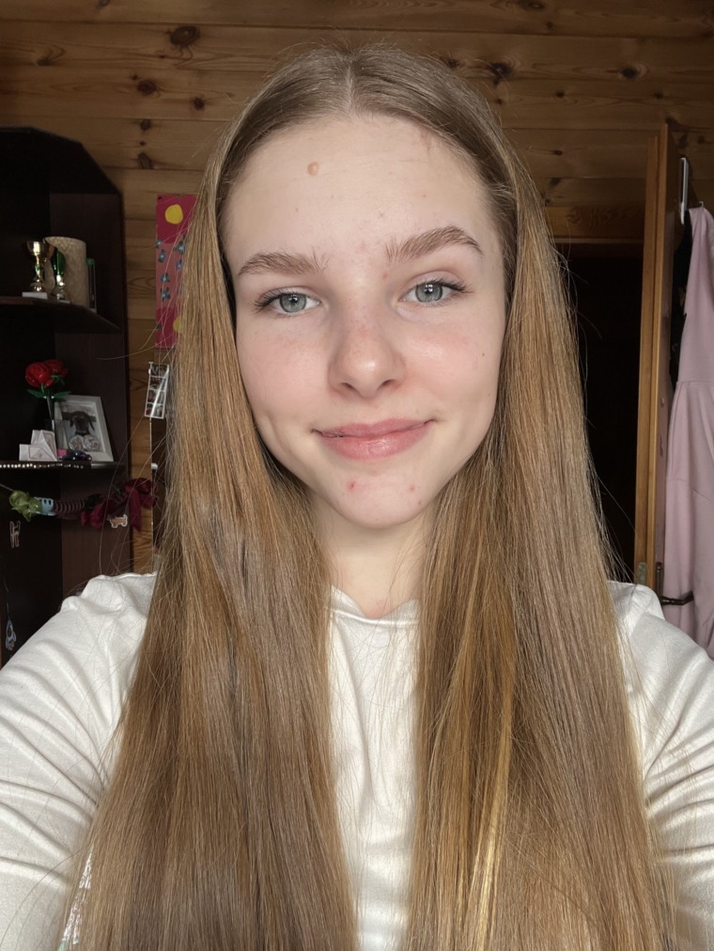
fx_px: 632
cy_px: 476
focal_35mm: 23
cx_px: 357
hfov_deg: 58.9
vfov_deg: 73.9
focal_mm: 2.71
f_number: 2.2
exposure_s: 1/121
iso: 50
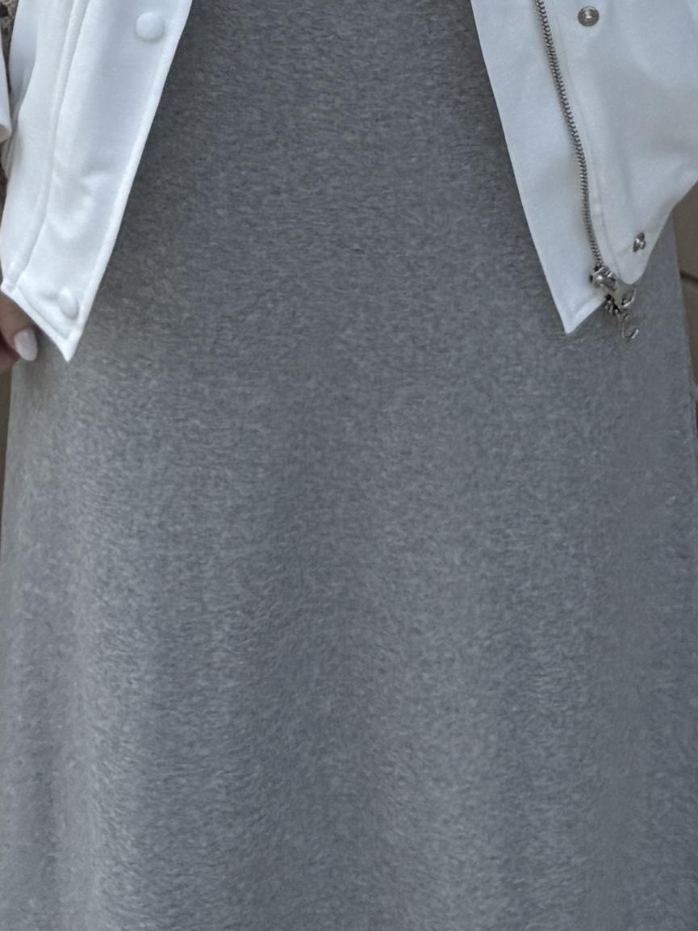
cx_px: 419
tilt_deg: -13.8
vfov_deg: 15.5
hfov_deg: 14.4
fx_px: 2769
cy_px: -888
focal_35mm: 103
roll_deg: -0.6
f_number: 1.78
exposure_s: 1/992
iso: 80
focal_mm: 6.76
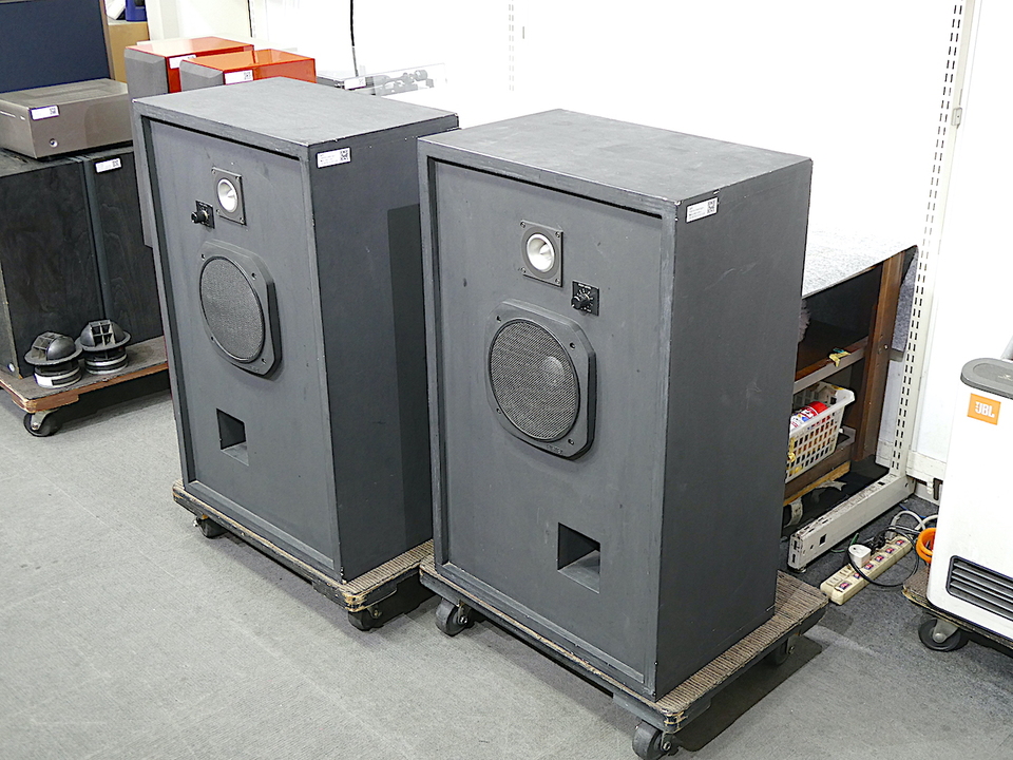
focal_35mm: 40
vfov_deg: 36.0
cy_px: 380
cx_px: 506
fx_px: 1171
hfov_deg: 46.8
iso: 200
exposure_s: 1/3.2
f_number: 3.8
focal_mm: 7.2
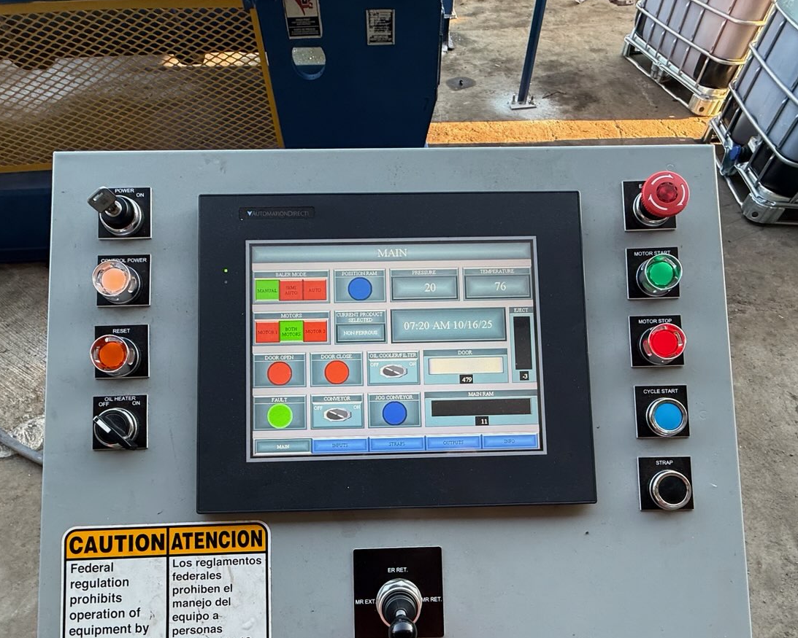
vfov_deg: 66.0
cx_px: 402
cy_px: 433
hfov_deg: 80.4
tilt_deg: -57.2
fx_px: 472
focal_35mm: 20
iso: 100
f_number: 2.2
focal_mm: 2.22
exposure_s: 1/99
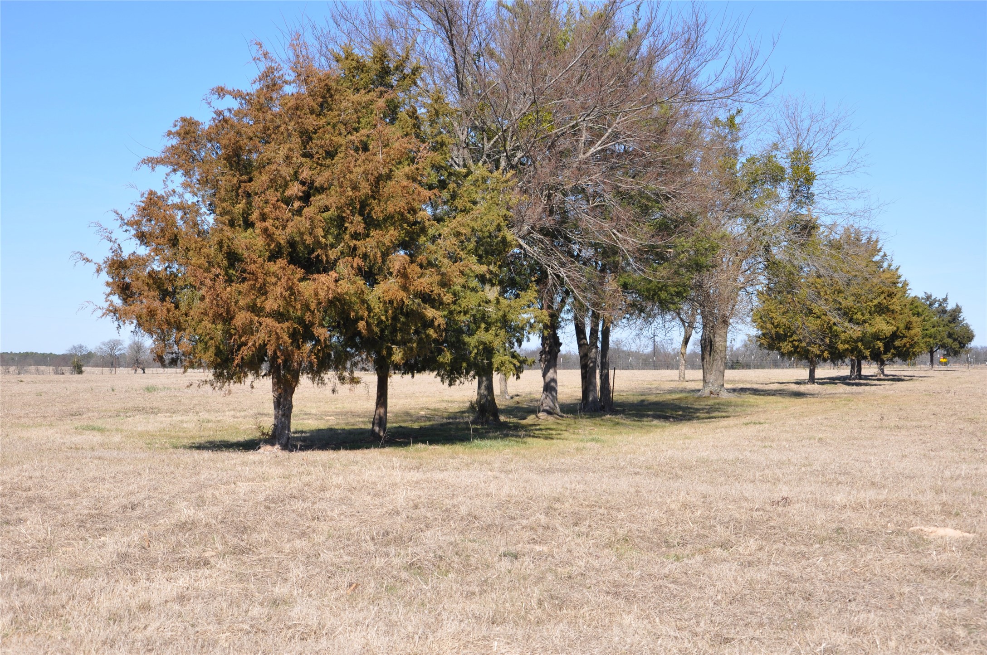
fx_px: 1561
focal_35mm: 57
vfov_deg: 23.7
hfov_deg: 35.1
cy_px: 328
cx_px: 494
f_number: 9
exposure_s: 1/320
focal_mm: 38
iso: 200
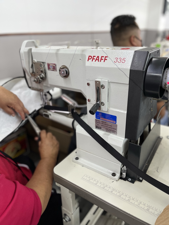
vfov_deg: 67.3
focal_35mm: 26
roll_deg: +2.0
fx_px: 169
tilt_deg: -25.6
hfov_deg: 53.1
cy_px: 112
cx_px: 84
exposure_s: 1/60
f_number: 1.6
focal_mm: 5.1
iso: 100
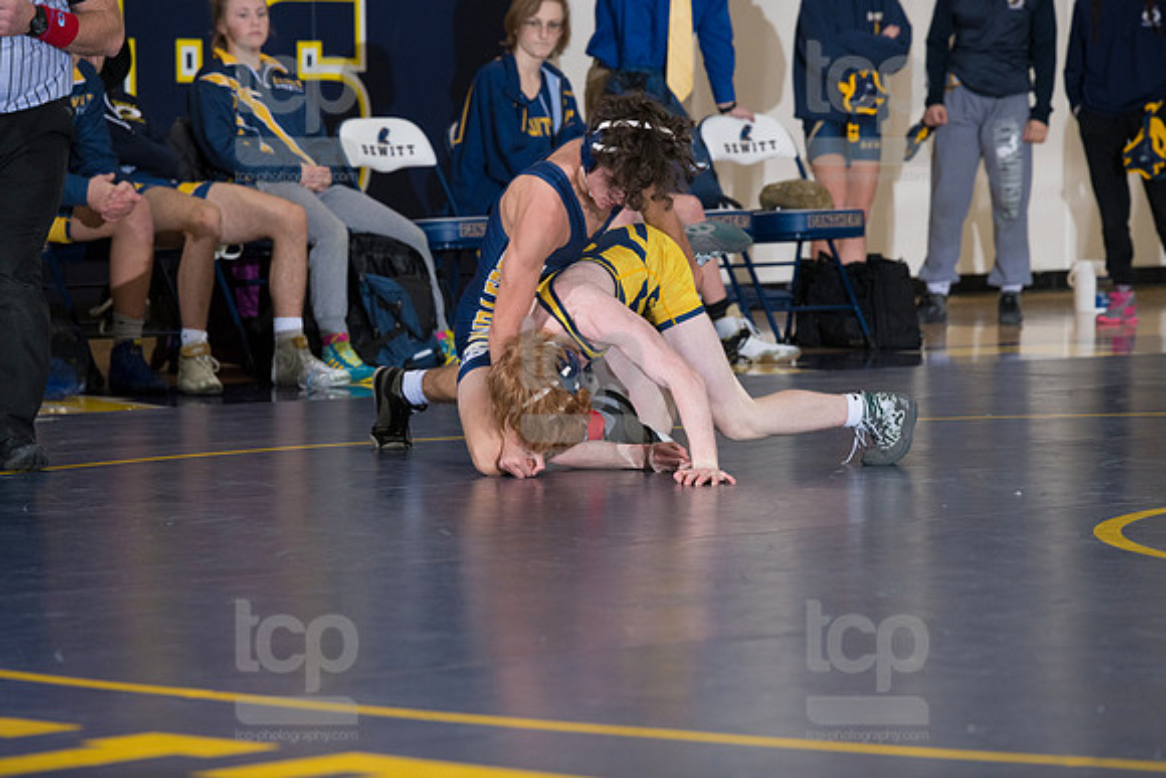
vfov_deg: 6.9
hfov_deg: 10.3
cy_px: 389
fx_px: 6479
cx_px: 583
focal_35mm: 200
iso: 1250
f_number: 5.6
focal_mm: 200
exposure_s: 1/250
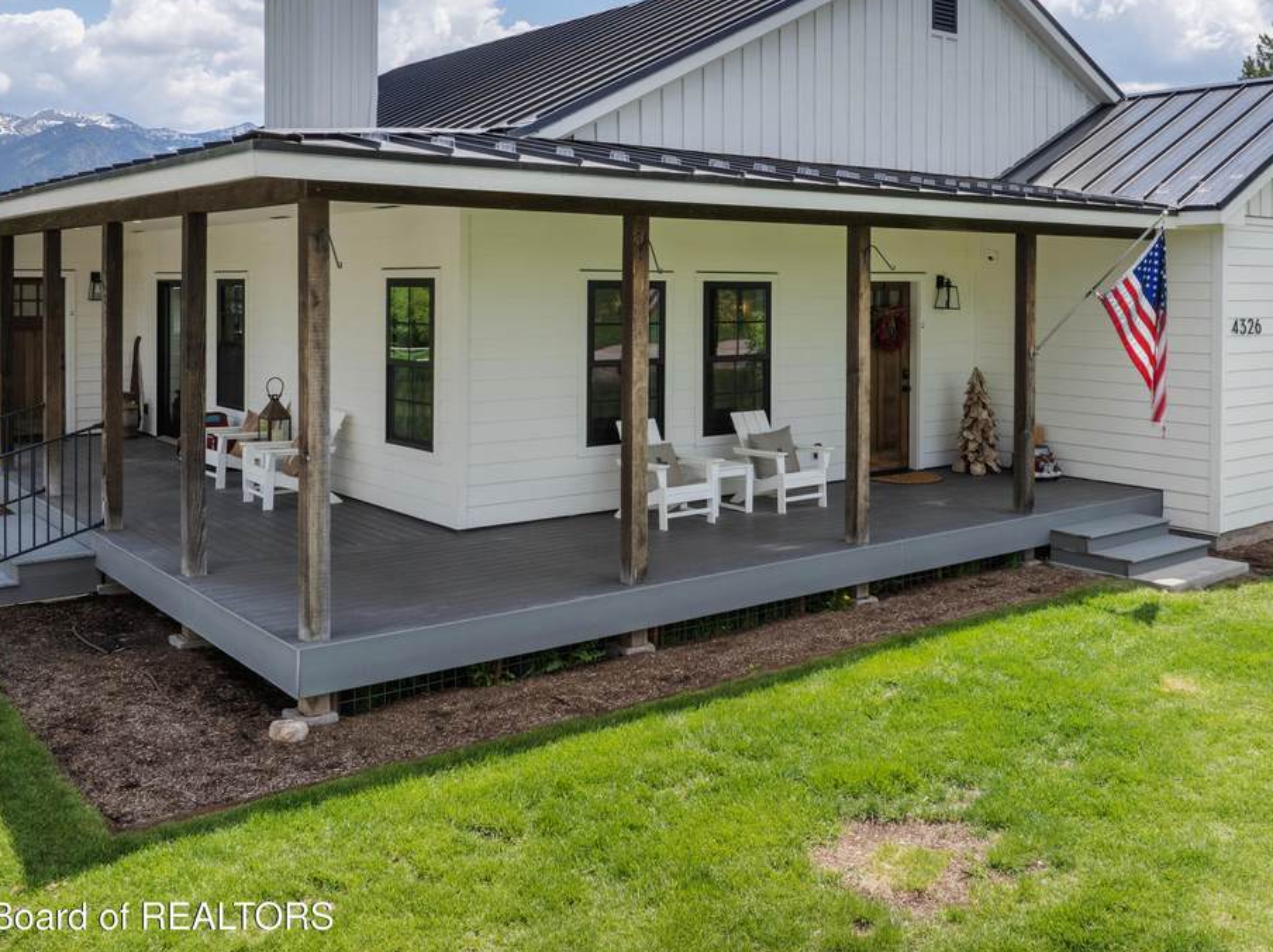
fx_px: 1249
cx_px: 665
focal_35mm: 34
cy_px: 303
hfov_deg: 54.0
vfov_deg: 41.1
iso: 100
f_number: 6.3
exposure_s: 1/640
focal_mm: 12.29
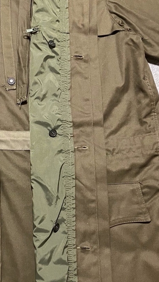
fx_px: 435
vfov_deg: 36.0
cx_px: 0
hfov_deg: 20.1
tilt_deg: -75.0
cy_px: 142
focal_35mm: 58
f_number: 1.8
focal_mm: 3.99
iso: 400
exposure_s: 1/34
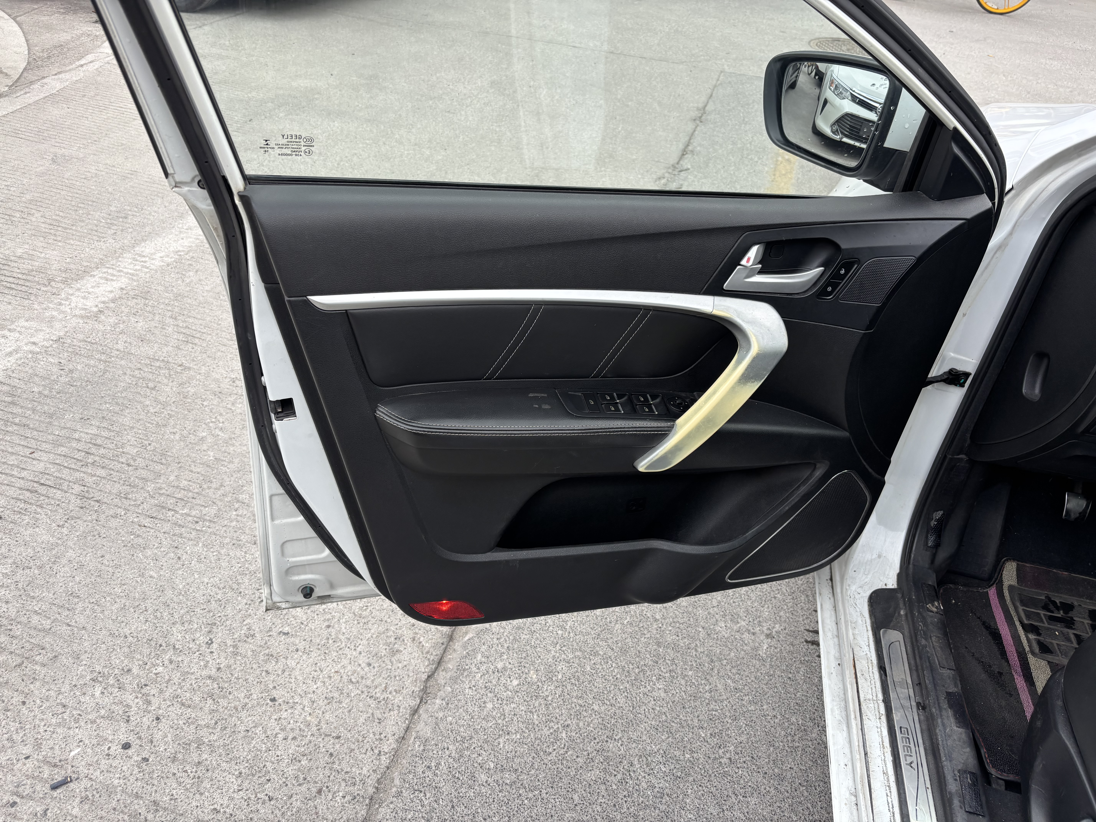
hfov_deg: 67.3
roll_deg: -5.9
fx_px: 823
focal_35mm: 26
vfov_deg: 53.1
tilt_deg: -33.9
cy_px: 411
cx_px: 548
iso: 50
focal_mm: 5.96
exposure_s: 1/505
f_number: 1.6
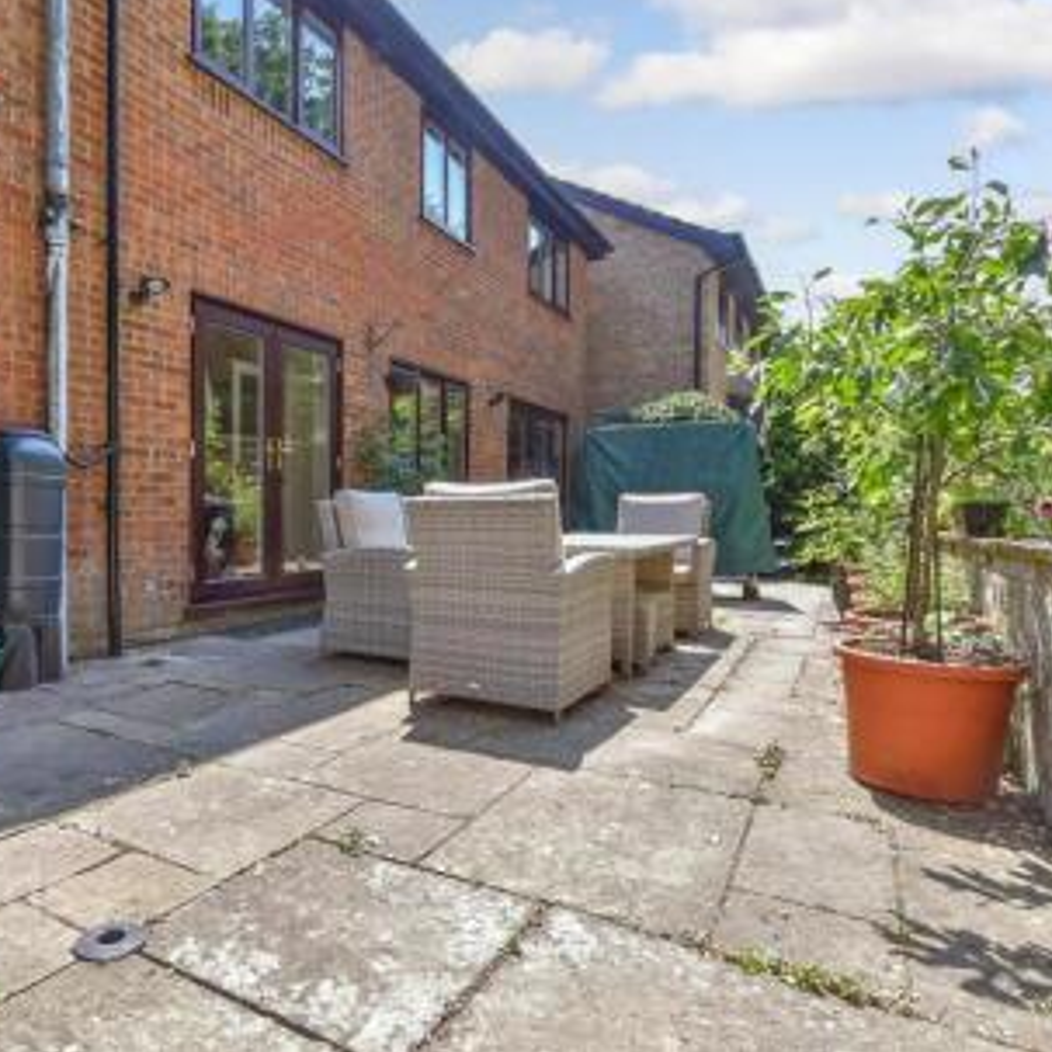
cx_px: 330
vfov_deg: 74.8
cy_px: 512
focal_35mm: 20
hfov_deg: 72.0
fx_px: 688
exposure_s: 1/160
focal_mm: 10
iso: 250
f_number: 8
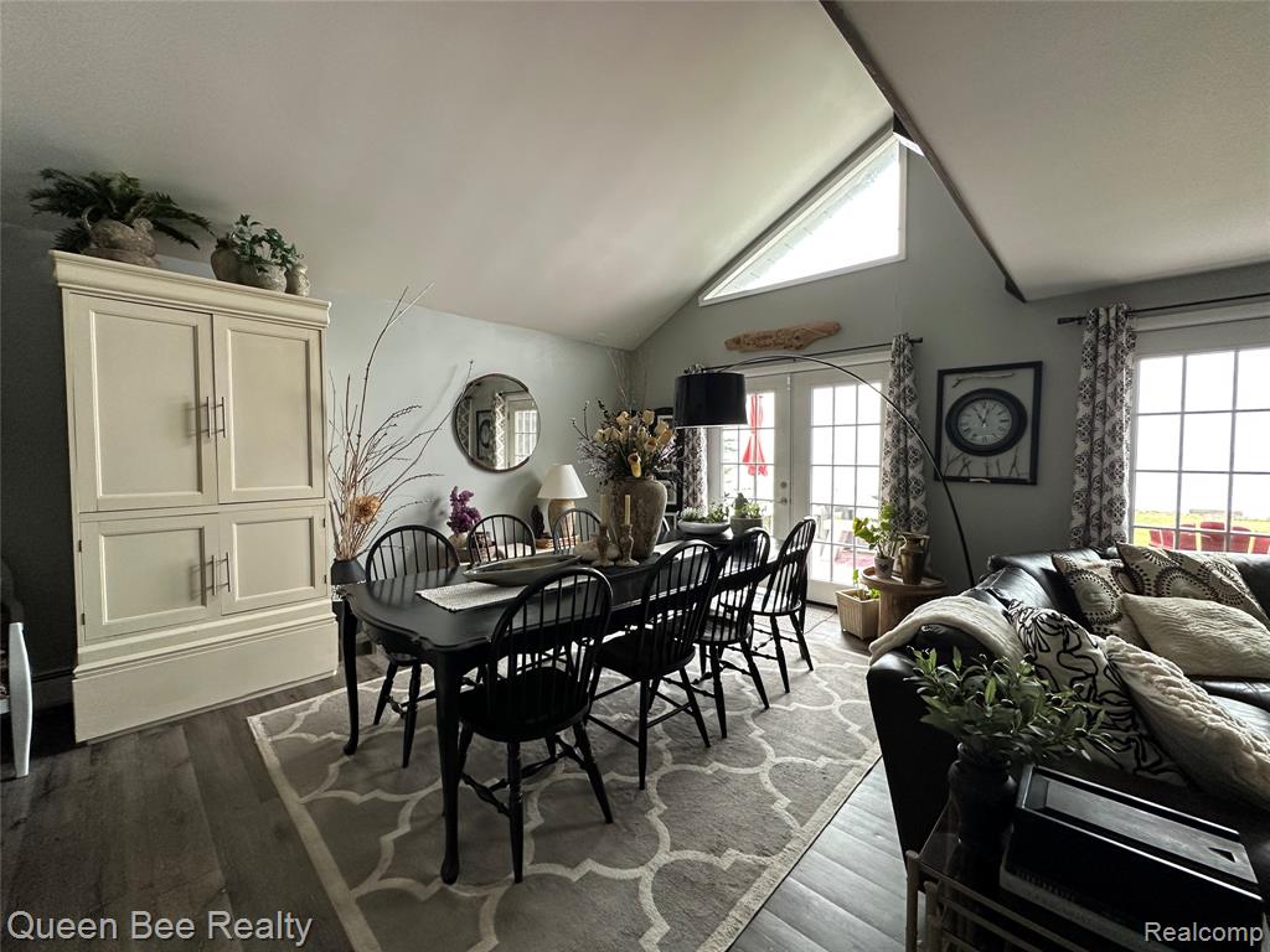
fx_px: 514
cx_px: 635
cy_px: 476
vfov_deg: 85.7
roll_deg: -0.4
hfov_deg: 102.1
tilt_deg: -1.8
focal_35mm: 14
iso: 200
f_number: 2.2
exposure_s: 1/99
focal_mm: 2.22
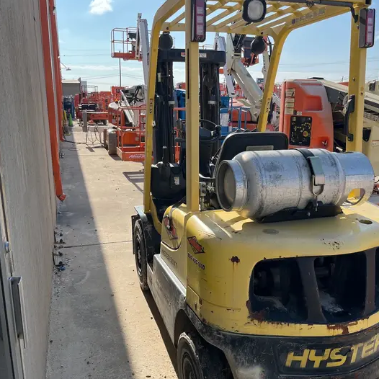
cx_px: 195
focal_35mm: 32
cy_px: 199
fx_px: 396
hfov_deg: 51.1
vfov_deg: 51.1
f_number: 1.6
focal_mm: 5.1
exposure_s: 1/2410
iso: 50
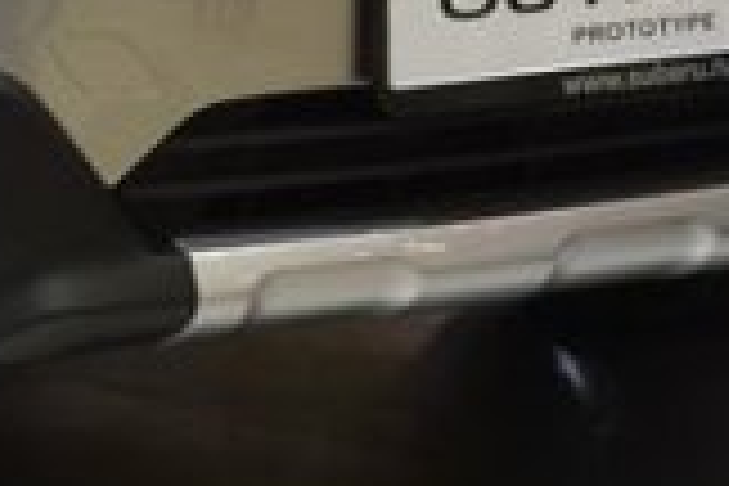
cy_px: -268
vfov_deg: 7.6
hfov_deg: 11.2
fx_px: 3604
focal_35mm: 178
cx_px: -238
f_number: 5.6
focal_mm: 24
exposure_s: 1/125
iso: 400
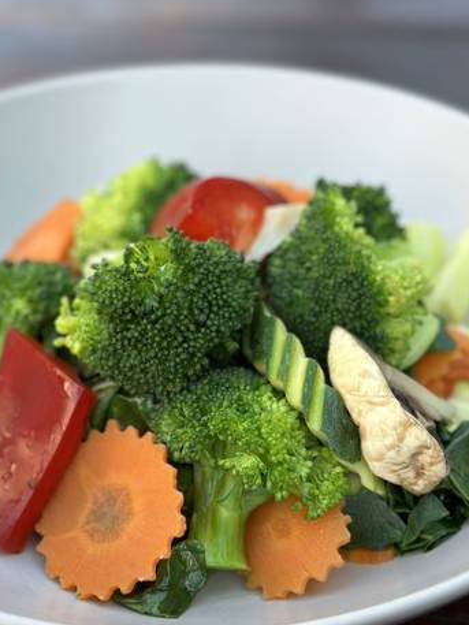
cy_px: 252
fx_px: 1390
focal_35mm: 77
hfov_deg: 19.1
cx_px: 190
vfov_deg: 25.3
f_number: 1.78
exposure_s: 1/372
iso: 80
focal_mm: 6.86
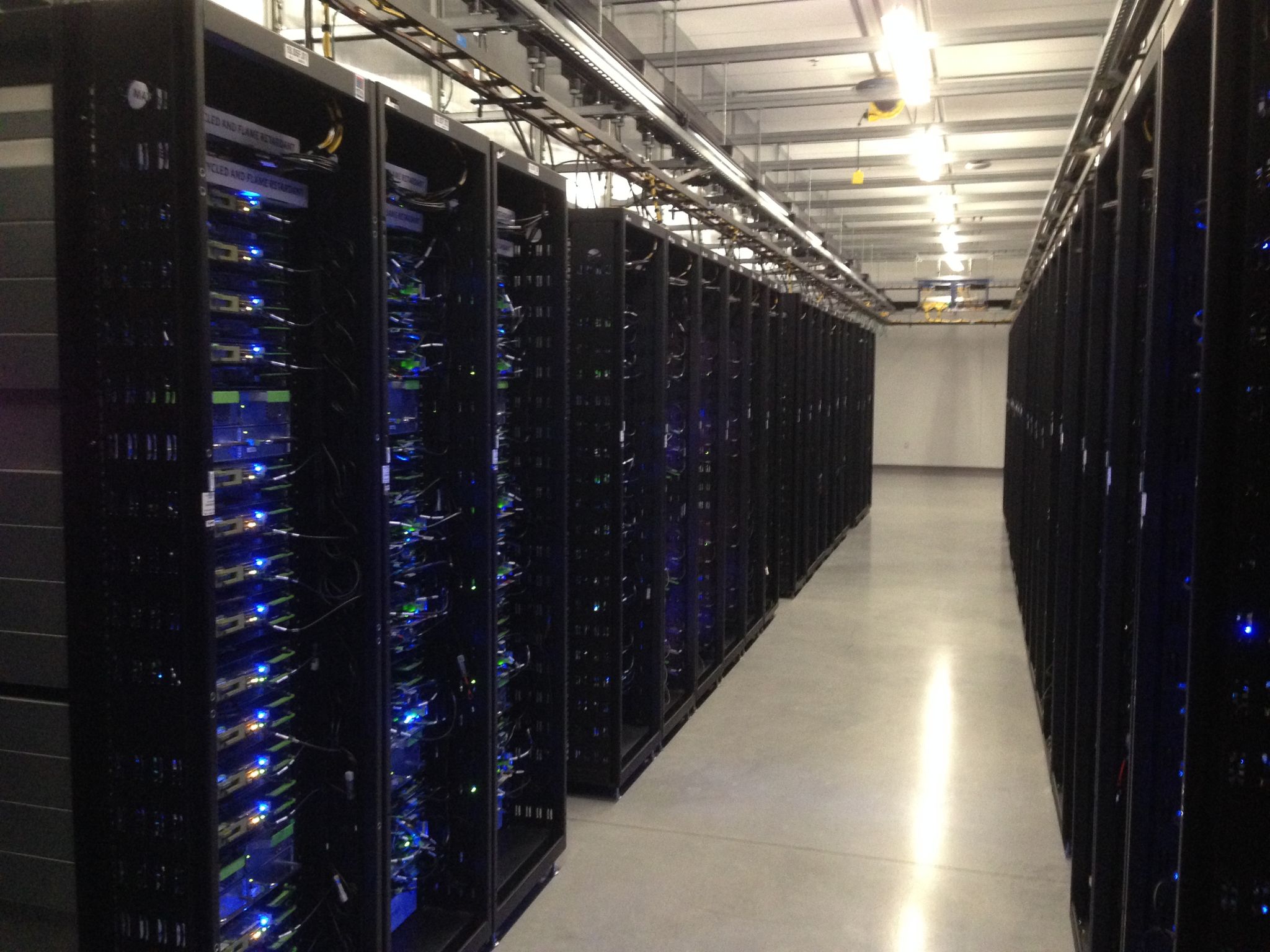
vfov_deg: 42.9
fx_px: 1211
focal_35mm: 33
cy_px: 476
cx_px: 635
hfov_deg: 55.4
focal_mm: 4.12
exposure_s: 1/15
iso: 320
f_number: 2.4
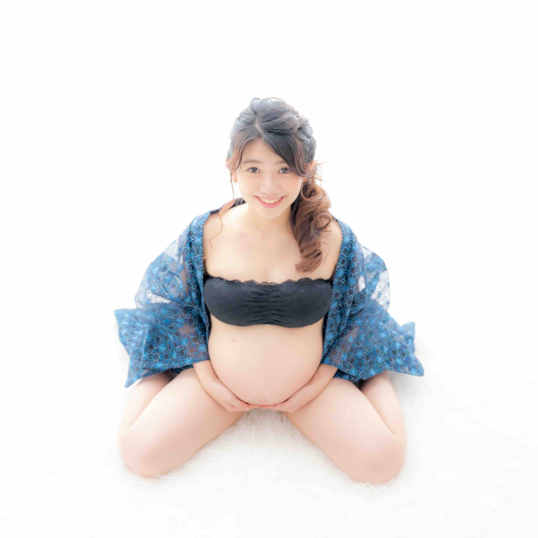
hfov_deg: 36.8
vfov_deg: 36.8
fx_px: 809
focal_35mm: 46
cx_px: 293
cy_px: 269
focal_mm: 36
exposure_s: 1/100
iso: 1000
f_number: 2.8
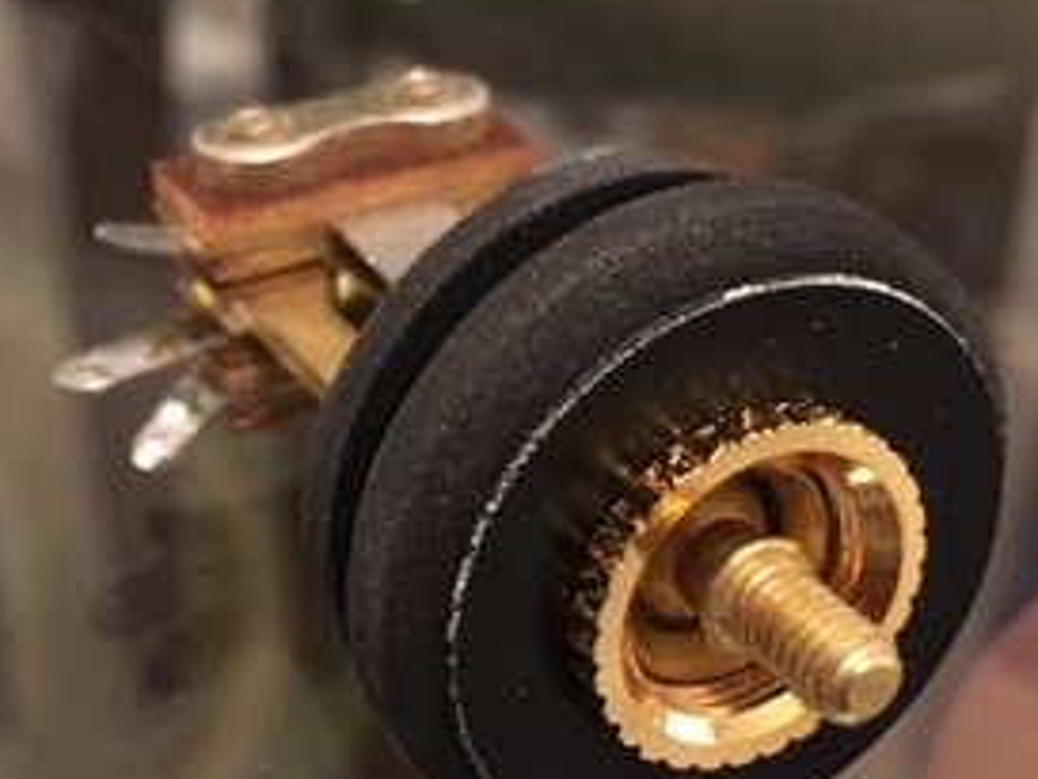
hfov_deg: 28.5
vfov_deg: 21.2
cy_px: 673
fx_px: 2040
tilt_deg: -42.3
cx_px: 411
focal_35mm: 68
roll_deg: +1.8
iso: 400
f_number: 2.2
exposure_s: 1/15
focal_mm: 4.15
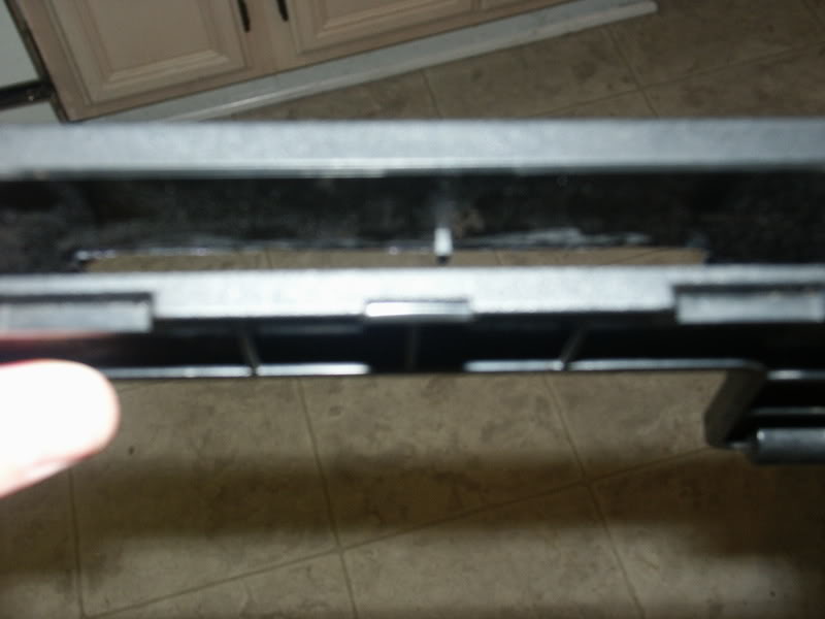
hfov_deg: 36.8
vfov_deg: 28.0
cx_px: 412
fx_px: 1239
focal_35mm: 52
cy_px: 310
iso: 200
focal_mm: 13.45
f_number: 4.5
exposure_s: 1/45
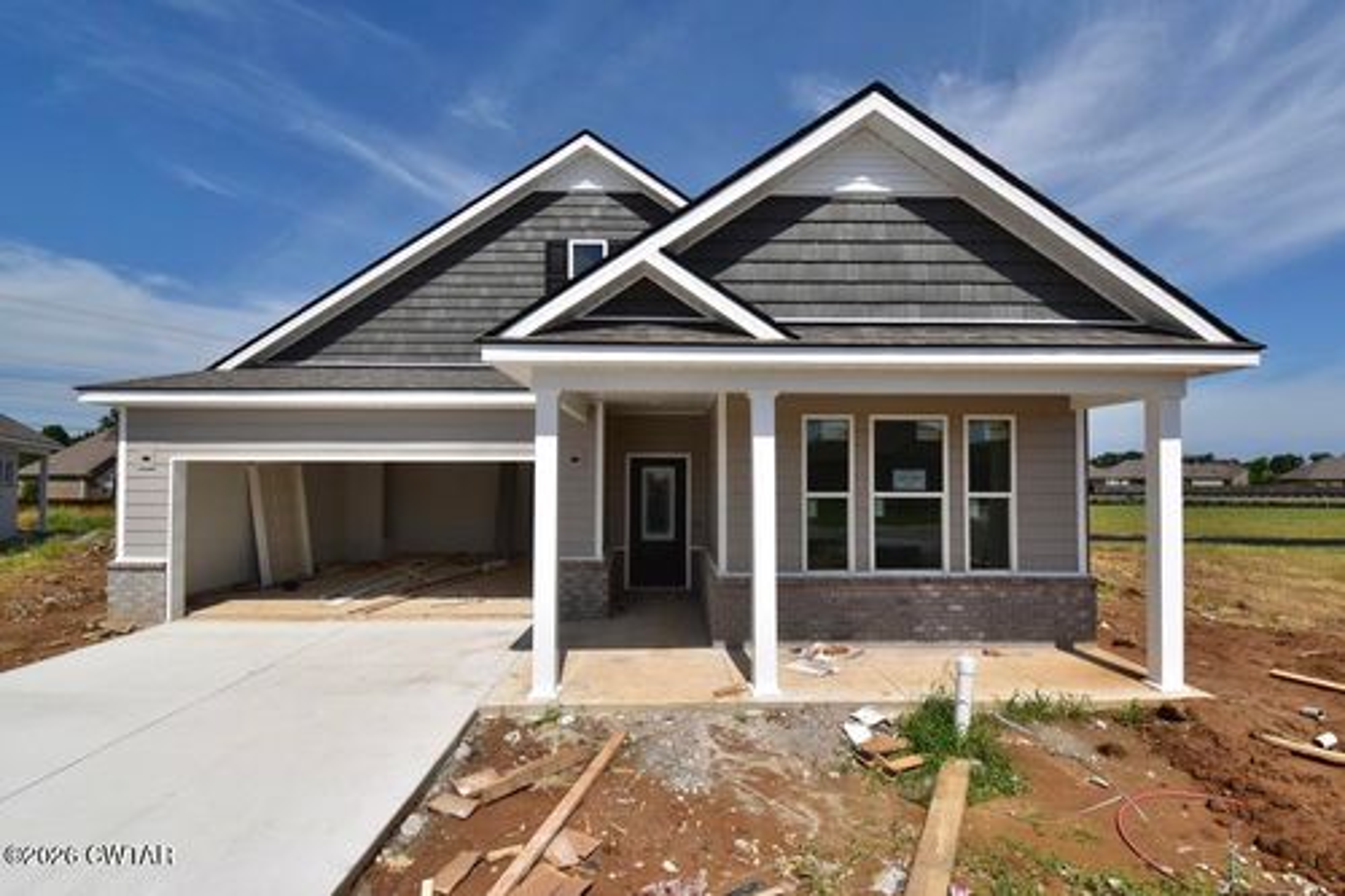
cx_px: 672
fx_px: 560
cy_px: 448
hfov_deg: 100.4
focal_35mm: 15
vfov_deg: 77.3
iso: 250
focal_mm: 10
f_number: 11
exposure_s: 1/500
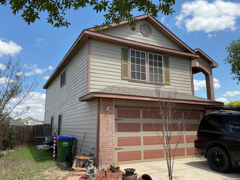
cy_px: 90
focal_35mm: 29
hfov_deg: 61.7
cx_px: 120
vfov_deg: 48.2
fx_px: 201
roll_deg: +0.1
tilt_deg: +9.8
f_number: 1.8
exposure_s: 1/1311
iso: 16
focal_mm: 3
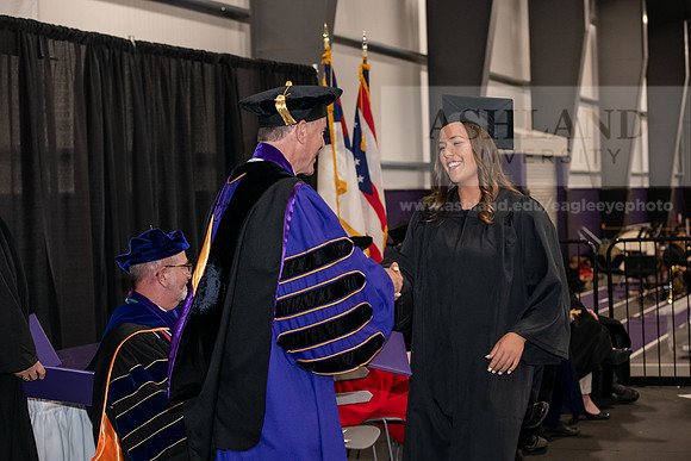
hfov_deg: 28.8
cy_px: 230
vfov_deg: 19.5
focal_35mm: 70
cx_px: 346
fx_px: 1344
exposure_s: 1/200
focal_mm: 70
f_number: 5
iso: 2500
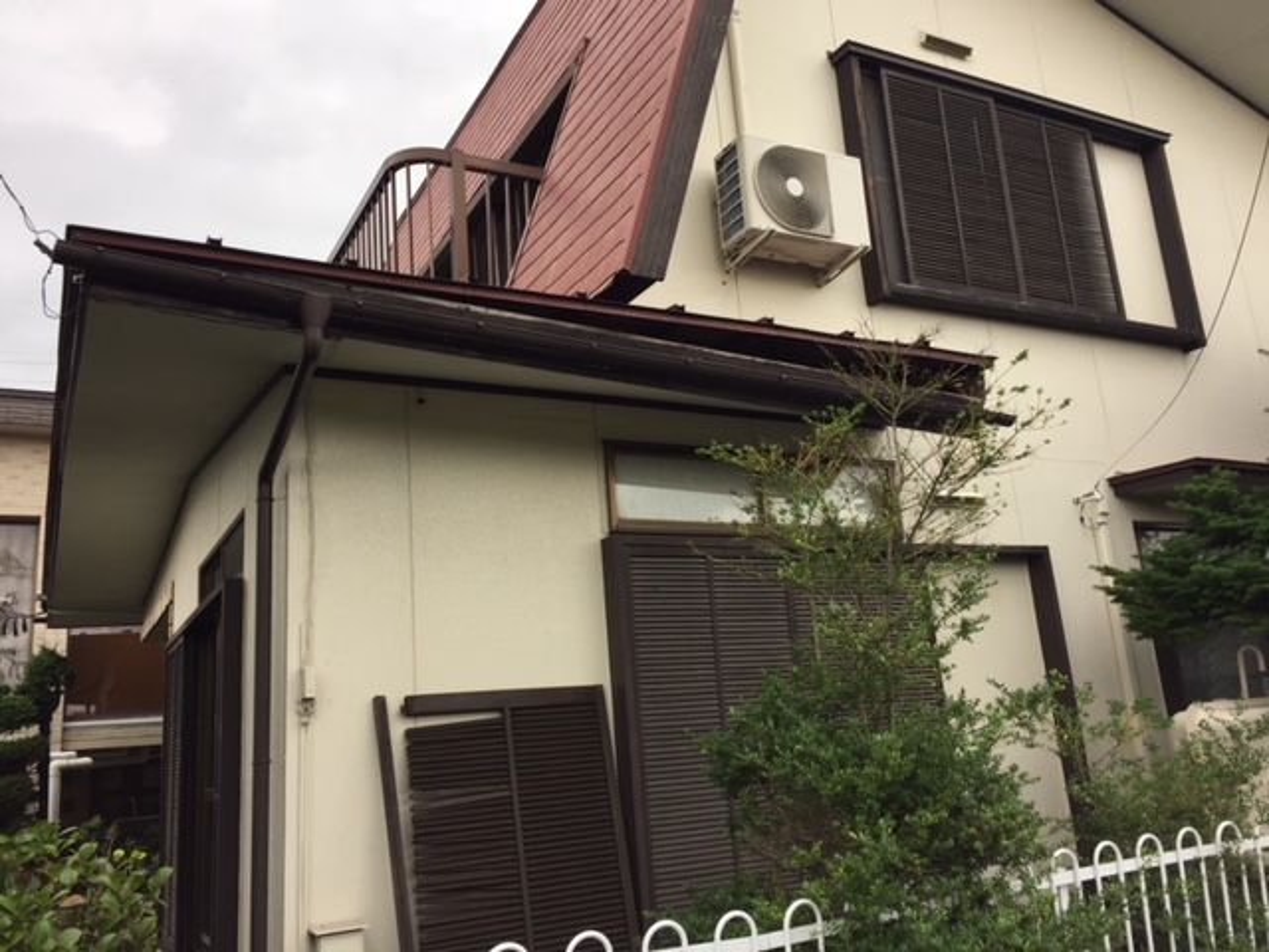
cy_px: 476
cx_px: 634
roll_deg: +3.6
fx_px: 1063
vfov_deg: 48.2
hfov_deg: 61.7
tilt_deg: +13.5
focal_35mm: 29
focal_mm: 4.15
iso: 32
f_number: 2.2
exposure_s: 1/264
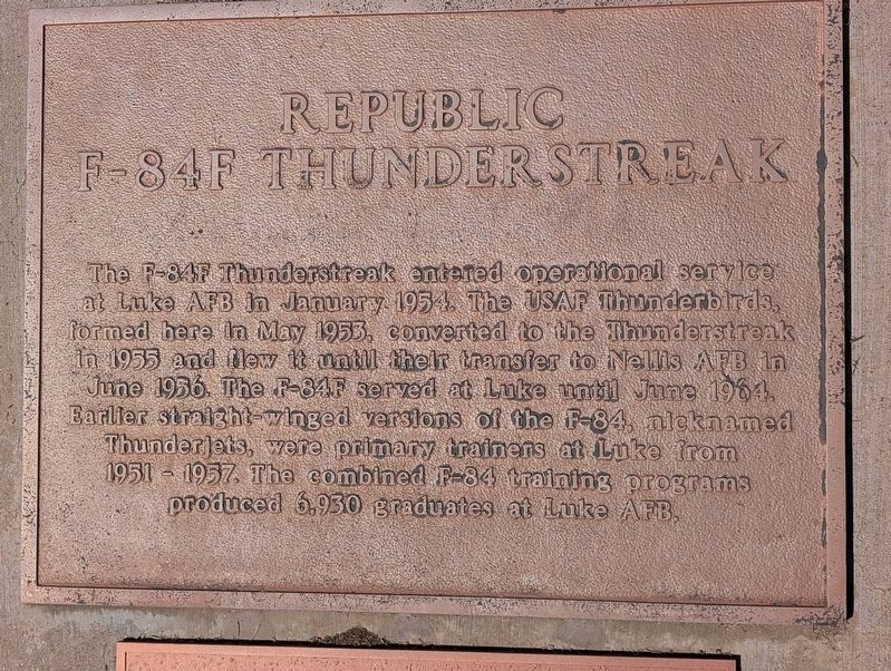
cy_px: 336
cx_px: 446
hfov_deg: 38.8
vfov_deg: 29.8
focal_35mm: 49
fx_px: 1263
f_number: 1.68
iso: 25
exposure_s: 1/3413
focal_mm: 6.9
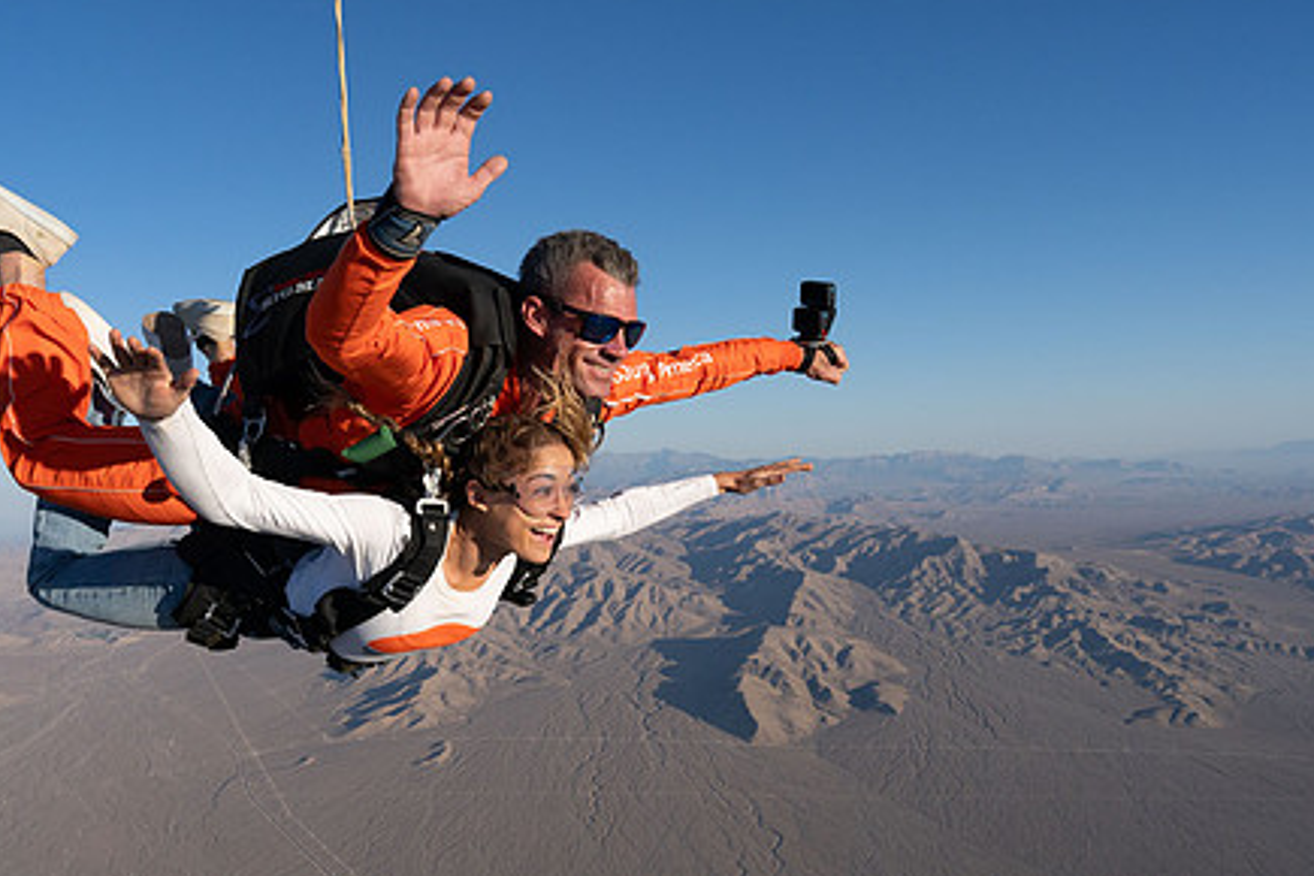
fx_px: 1168
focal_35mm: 32
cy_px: 370
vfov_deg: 41.0
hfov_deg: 58.6
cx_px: 595
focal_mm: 24
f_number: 9
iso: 800
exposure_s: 1/2000
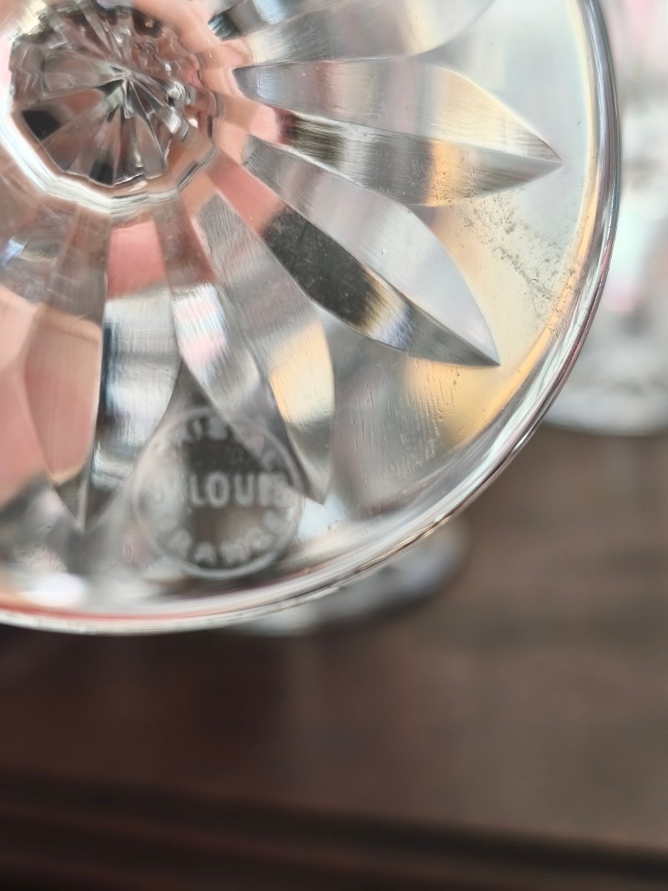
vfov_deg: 41.2
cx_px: 334
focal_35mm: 46
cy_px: 446
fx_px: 1184
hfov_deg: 31.5
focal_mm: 6.06
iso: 250
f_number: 1.7
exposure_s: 1/100
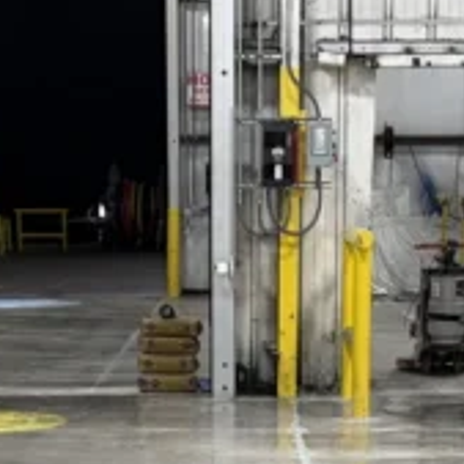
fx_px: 2108
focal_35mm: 139
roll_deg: +0.4
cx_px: 244
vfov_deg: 11.4
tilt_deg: -17.8
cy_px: 901
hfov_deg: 12.6
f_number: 1.6
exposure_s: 1/73
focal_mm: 5.96
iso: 125
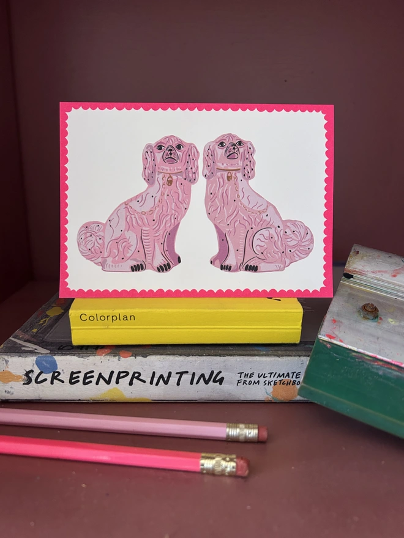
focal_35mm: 26
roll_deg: -0.4
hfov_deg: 53.1
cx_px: 202
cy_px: 269
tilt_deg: -14.9
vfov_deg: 67.3
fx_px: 405
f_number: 1.5
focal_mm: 5.7
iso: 160
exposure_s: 1/60
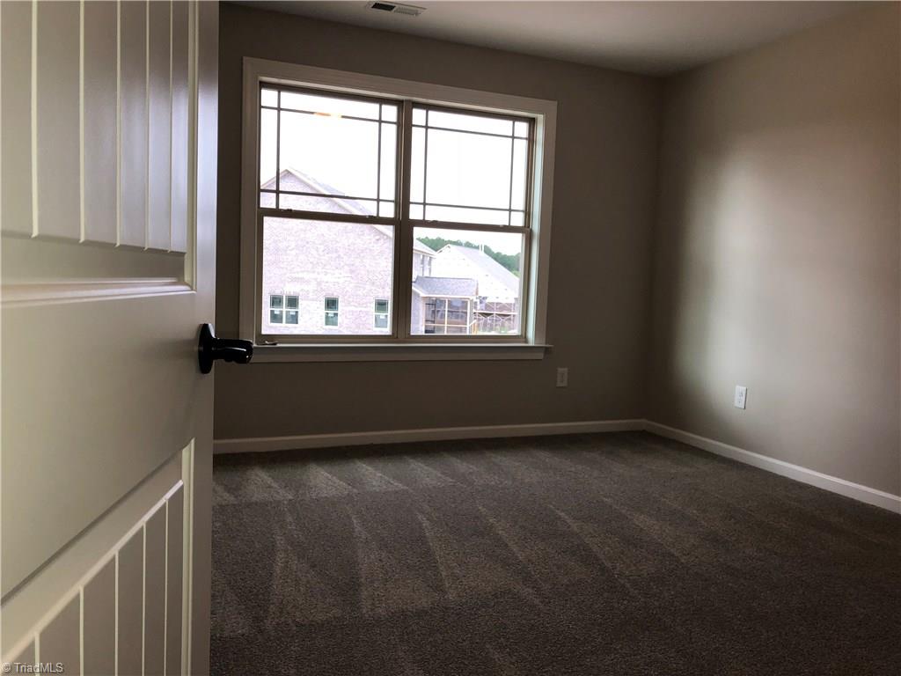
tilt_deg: -4.6
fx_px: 729
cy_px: 338
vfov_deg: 49.7
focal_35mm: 28
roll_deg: -0.4
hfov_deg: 63.4
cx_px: 450
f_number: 1.8
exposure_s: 1/90
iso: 50
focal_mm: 3.99
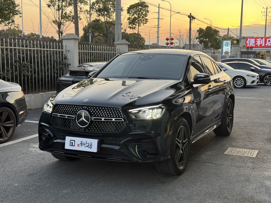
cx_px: 136
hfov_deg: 39.7
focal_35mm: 48
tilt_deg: -5.7
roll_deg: +0.2
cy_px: 102
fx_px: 376
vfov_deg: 30.3
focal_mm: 6.76
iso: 64
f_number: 1.78
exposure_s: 1/121
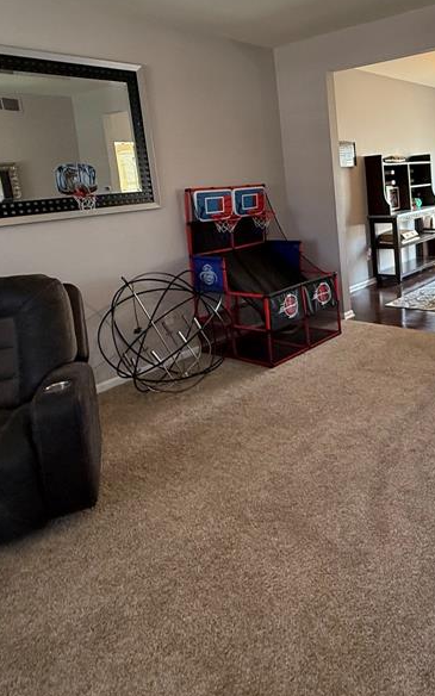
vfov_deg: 69.1
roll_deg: +4.0
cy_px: 253
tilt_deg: -7.0
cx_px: 375
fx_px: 493
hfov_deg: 44.2
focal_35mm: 26
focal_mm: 2.22
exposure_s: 1/120
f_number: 2.2
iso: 320
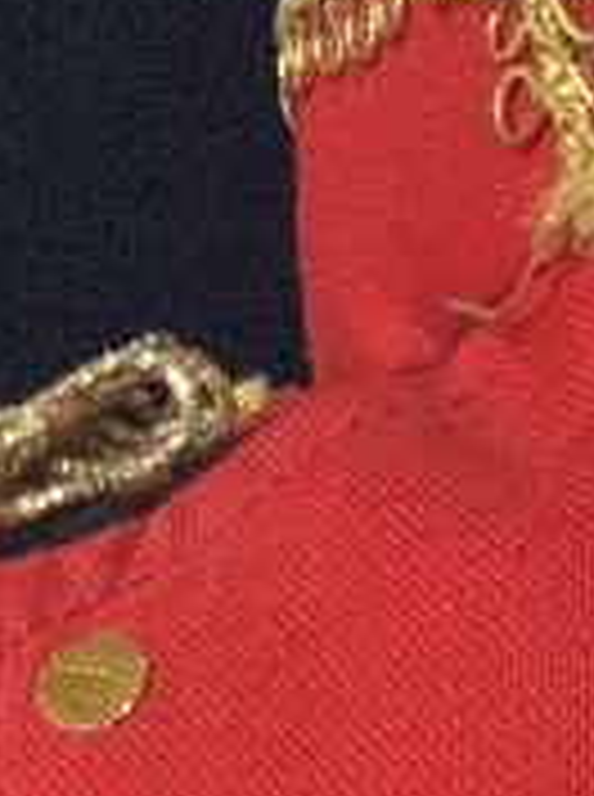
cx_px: 324
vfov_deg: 8.2
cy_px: 2559
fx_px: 4524
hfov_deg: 7.5
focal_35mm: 197
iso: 125
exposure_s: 1/50
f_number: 1.8
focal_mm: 3
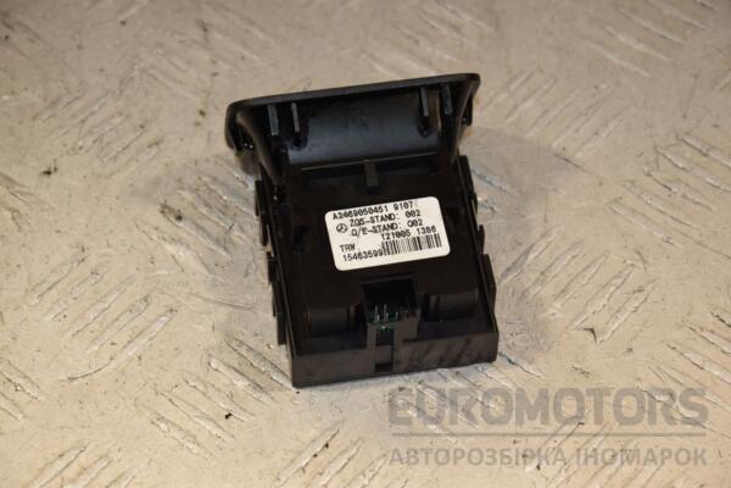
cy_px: 244
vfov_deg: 8.7
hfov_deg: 13.0
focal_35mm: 158
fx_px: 3198
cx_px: 366
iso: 800
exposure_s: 1/200
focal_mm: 105
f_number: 8
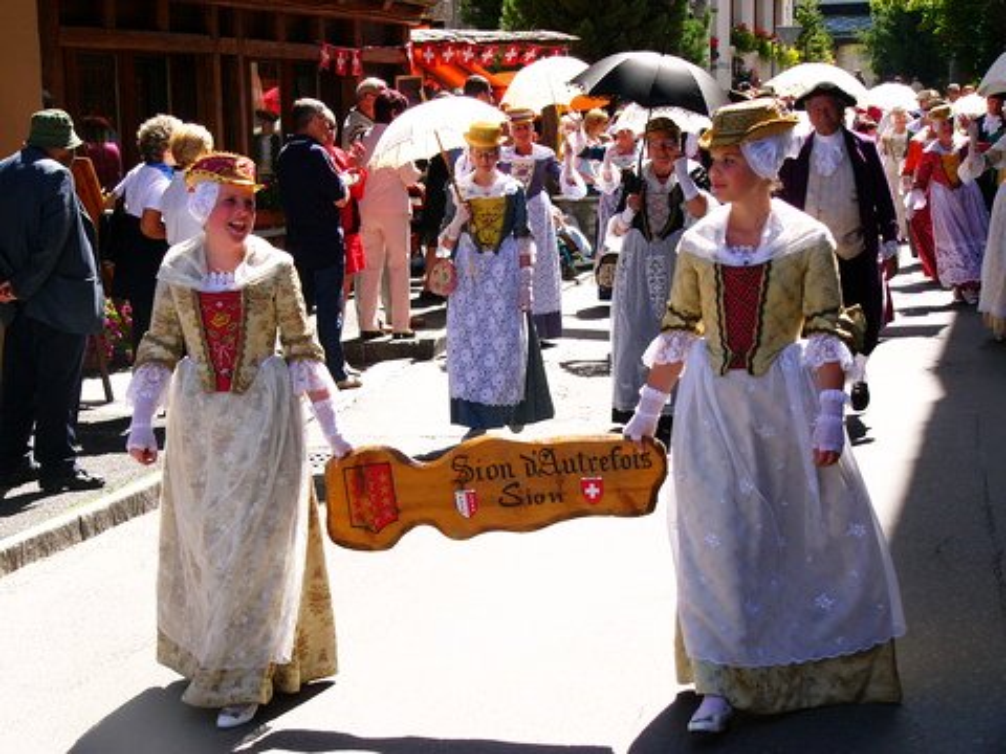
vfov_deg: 18.9
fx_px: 2267
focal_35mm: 78
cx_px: 503
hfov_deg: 25.0
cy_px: 377
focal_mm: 12.9
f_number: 4
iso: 50
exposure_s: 1/200
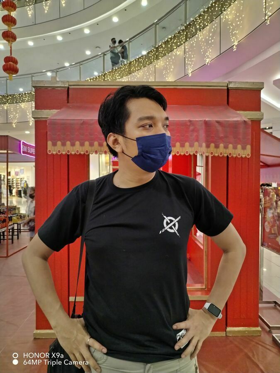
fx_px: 313
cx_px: 140
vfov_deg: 61.7
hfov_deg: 48.2
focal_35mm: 29
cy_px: 186
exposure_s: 1/25
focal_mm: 4.75
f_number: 1.8
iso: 430
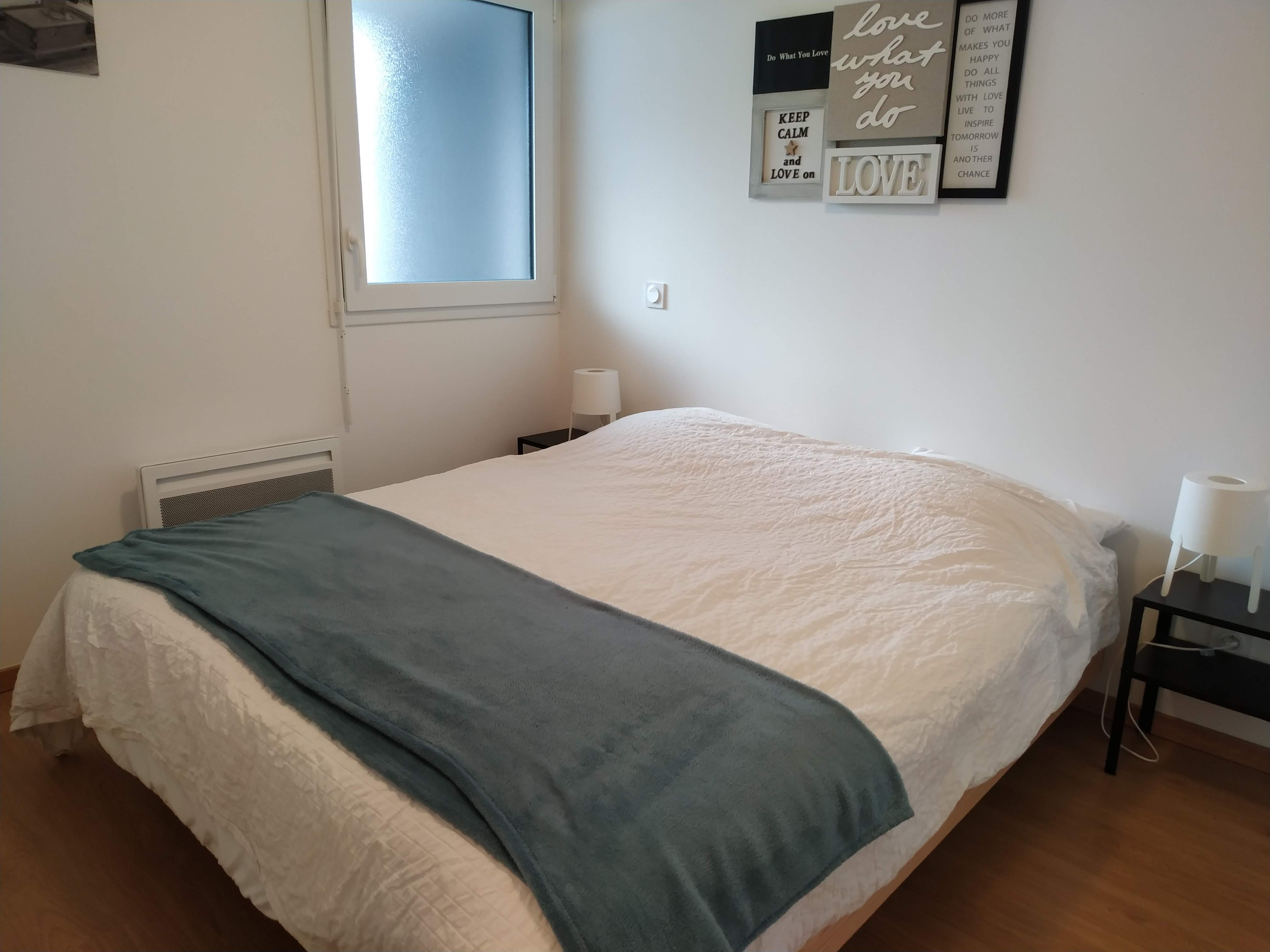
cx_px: 635
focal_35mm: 24
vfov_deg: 56.8
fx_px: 881
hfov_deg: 71.6
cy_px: 476
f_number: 1.9
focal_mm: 3.94
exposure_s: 1/25
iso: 200
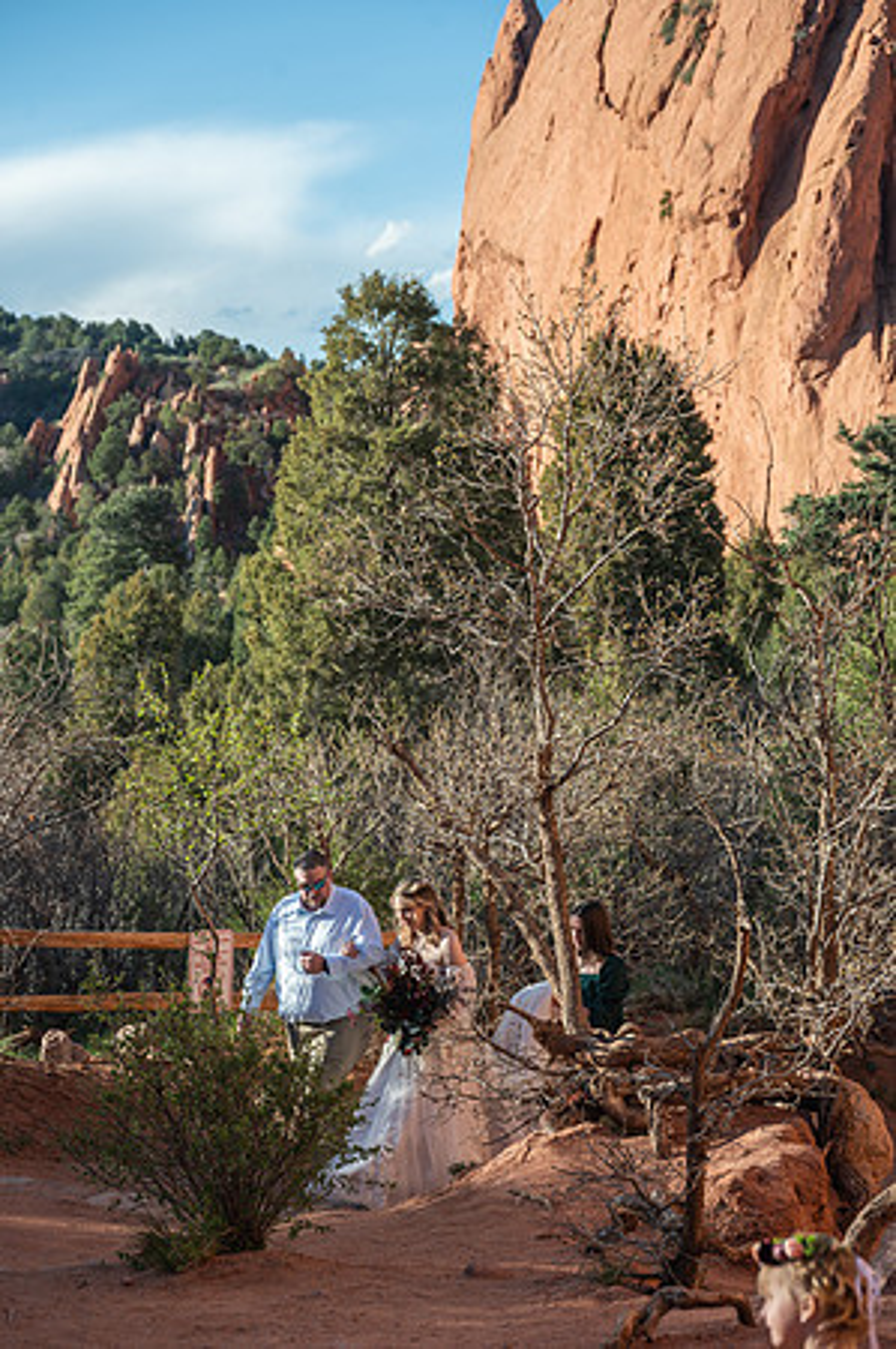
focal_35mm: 86
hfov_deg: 15.9
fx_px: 3218
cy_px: 674
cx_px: 448
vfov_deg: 23.7
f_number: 6.3
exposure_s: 1/320
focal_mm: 86
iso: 160
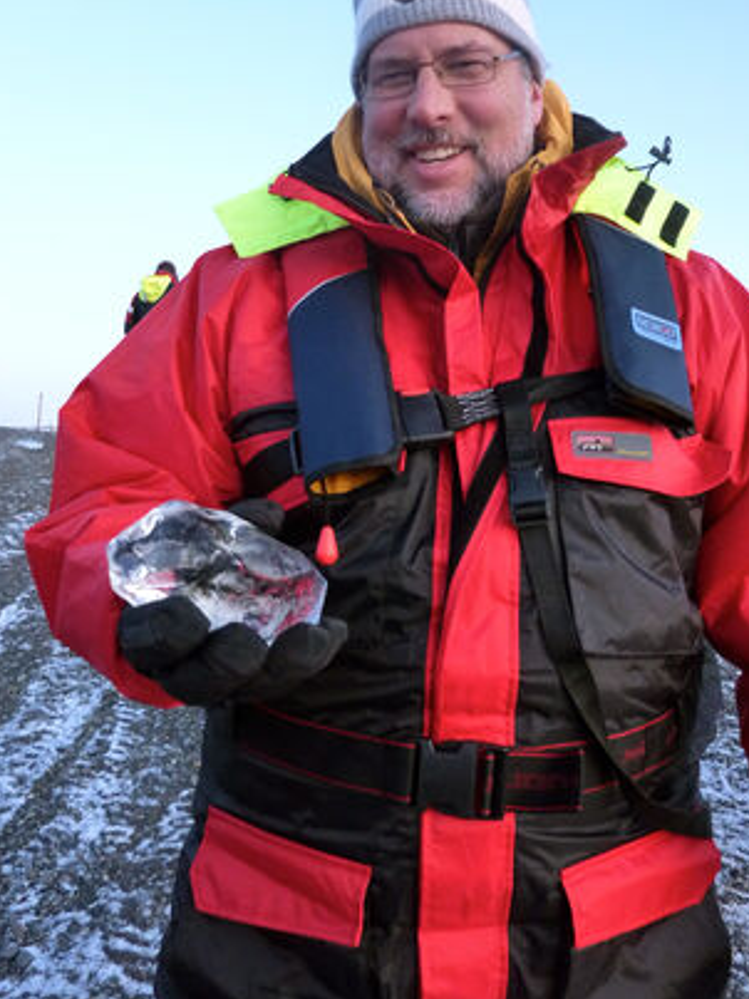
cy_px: 436
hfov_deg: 45.1
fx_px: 895
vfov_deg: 58.2
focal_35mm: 31
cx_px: 455
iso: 320
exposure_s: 1/30
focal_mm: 4.1
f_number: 3.3
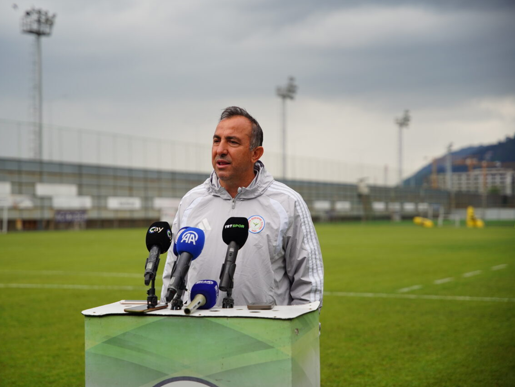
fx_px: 1131
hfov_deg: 25.6
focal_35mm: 76
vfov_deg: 19.4
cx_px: 229
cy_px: 193
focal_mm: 70
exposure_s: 1/1000
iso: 250
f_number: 2.8
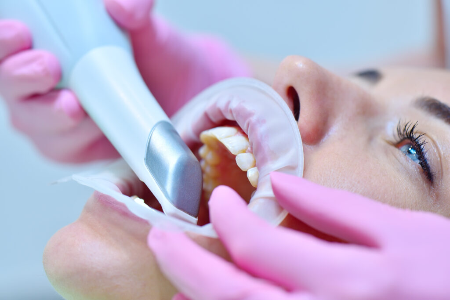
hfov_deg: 19.5
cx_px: 225
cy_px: 150
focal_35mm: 105
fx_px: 1313
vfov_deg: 13.0
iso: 160
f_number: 5.6
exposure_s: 1/100
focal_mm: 105
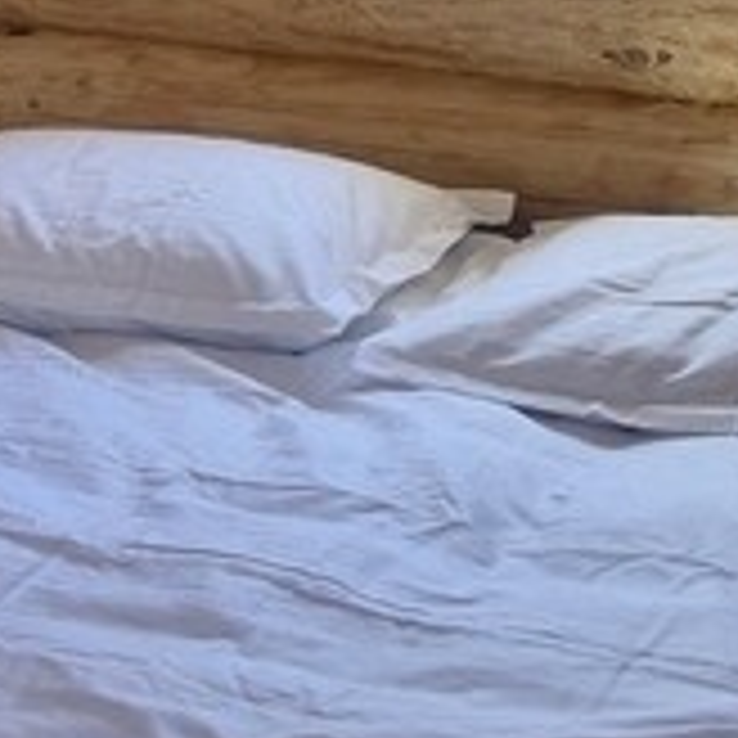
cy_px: -252
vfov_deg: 13.2
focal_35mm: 127
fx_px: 3063
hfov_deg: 13.5
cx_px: -32
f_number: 1.8
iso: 64
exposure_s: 1/180
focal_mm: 5.54
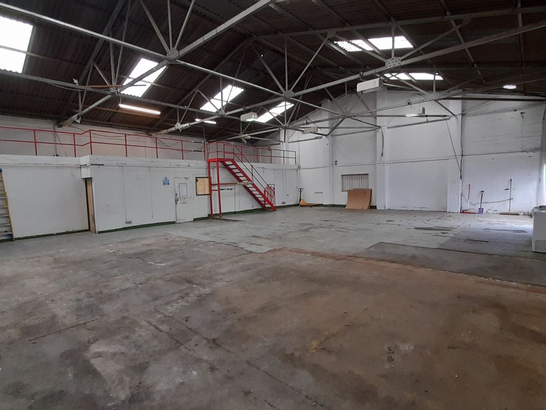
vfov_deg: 89.9
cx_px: 273
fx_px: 205
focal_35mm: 13
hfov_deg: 106.2
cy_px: 205
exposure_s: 1/50
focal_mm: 1.42
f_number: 2.2
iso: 125
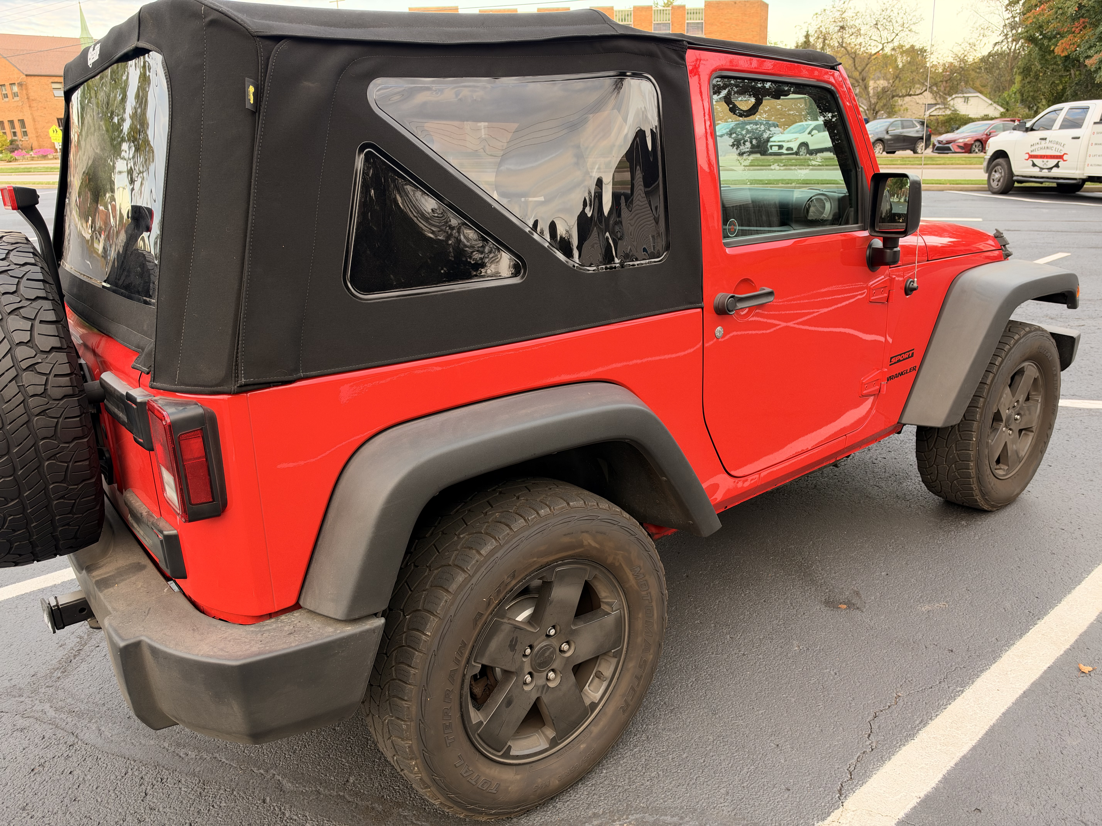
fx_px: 764
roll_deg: +2.1
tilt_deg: -19.3
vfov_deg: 56.8
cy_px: 413
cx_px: 551
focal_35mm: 24
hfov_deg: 71.6
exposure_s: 1/121
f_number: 1.8
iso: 160
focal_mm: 6.93
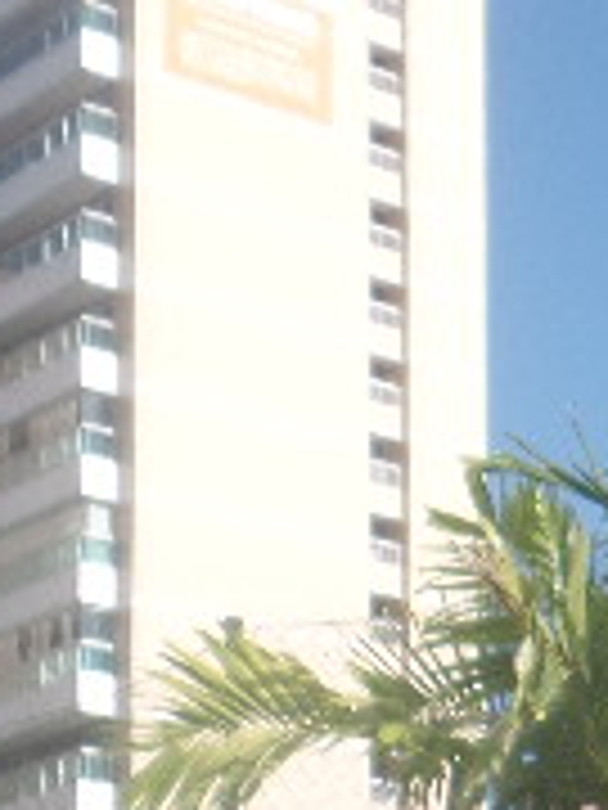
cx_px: 1378
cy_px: 1188
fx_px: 3068
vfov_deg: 14.2
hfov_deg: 10.1
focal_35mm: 131
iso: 80
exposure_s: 1/750
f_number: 3.5
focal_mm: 4.1
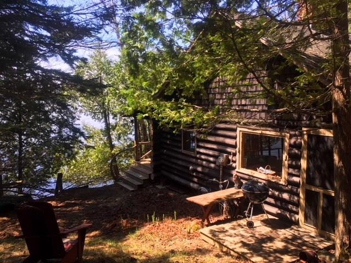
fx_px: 294
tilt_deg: -8.5
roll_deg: +0.6
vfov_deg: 48.2
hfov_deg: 61.7
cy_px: 132
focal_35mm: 29
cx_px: 176
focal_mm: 4.15
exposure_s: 1/353
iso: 25
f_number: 2.2
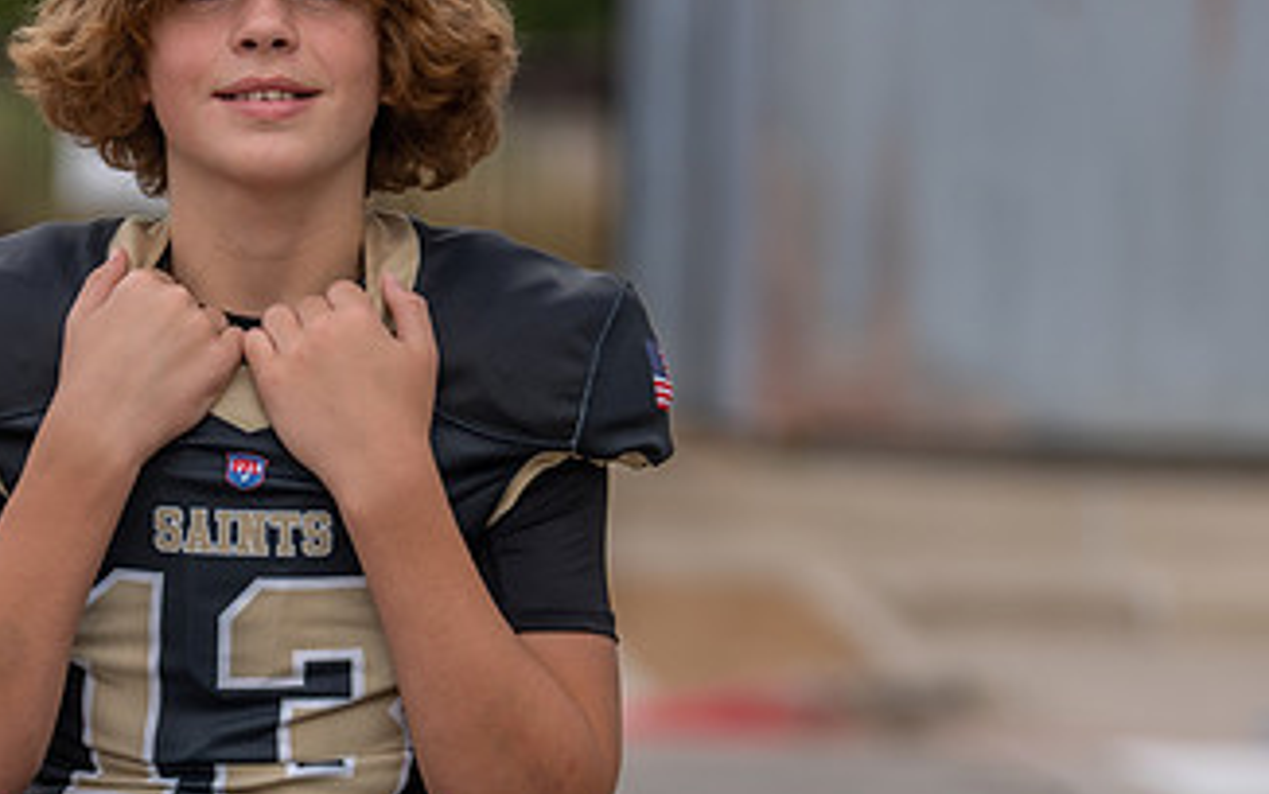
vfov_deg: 4.8
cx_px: 242
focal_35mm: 275
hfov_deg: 7.6
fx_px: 9514
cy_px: 442
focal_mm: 112
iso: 100
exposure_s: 1/640
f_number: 2.8
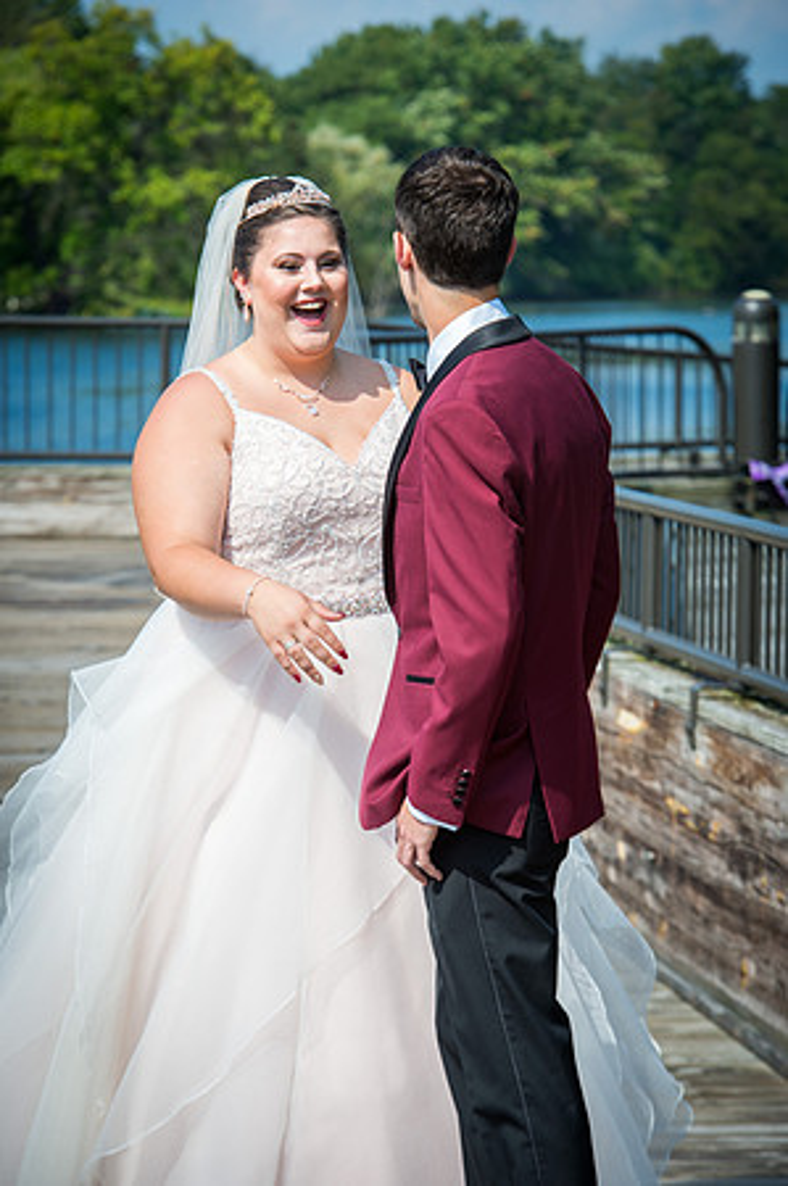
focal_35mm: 165
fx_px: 5430
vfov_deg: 12.5
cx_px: 394
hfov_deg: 8.3
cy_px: 593
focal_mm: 165
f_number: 9.5
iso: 100
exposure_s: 1/180
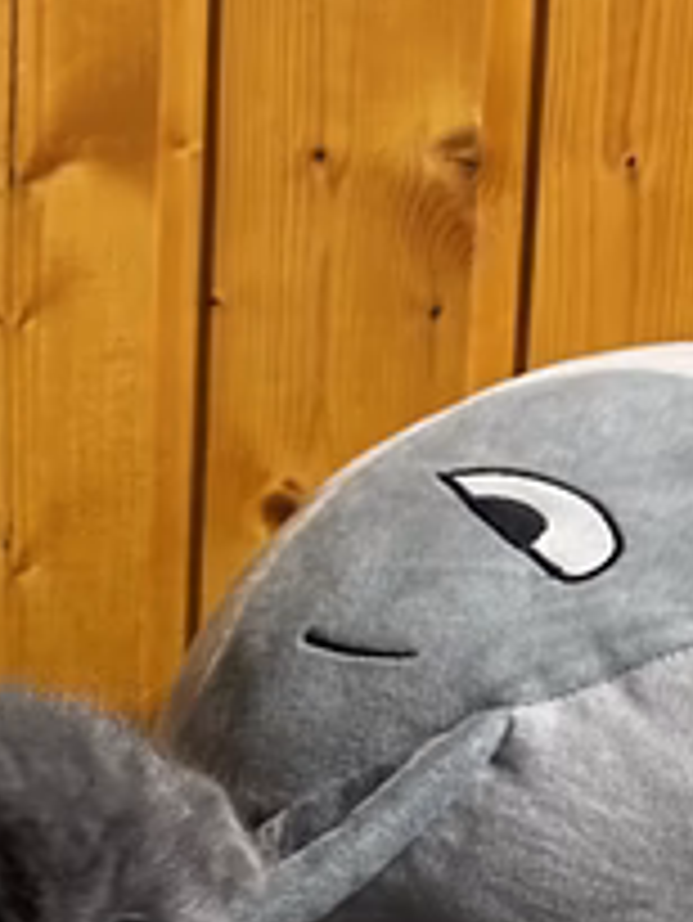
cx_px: -117
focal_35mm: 157
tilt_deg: -15.8
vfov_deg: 12.1
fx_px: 4186
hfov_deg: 9.3
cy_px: 1264
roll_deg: -1.3
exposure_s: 1/25
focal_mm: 5.96
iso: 320
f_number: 1.6
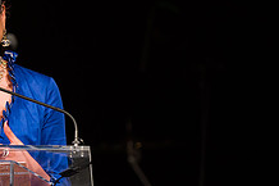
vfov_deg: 2.7
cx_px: -17
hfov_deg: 4.0
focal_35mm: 518
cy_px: 90
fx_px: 4011
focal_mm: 195
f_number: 3.2
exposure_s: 1/320
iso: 1600
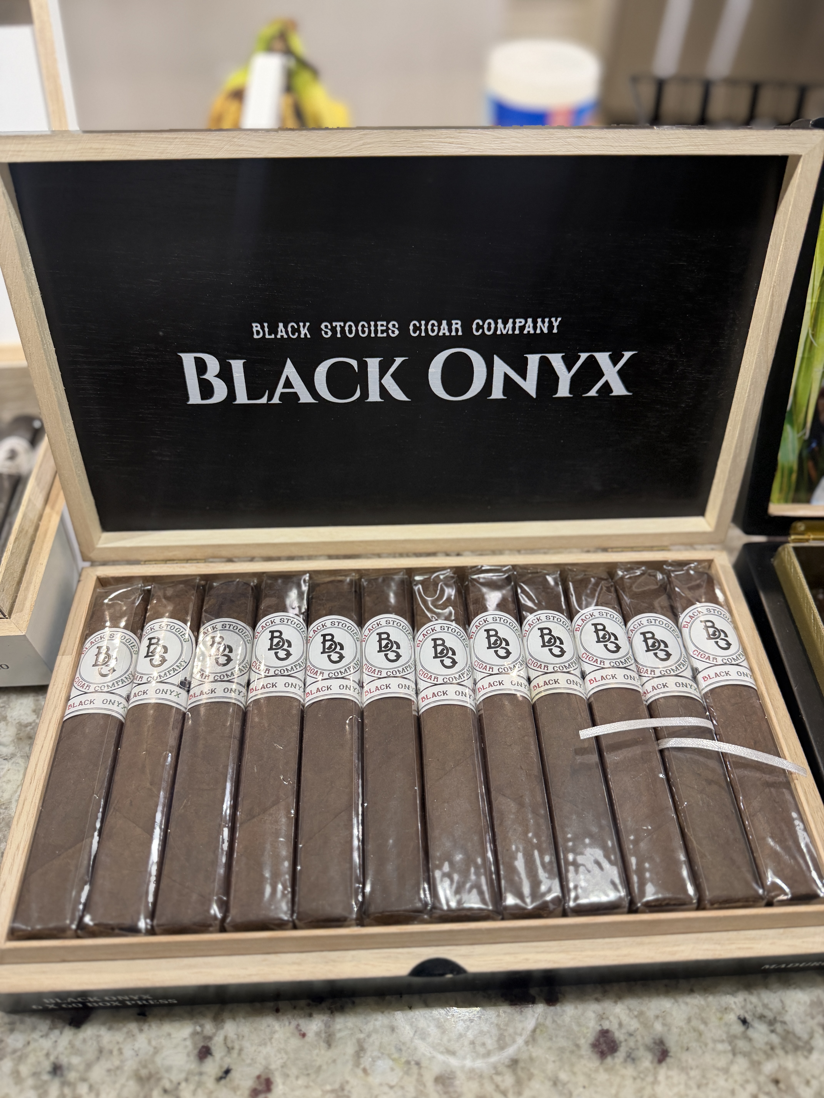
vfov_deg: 71.6
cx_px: 412
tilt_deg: -50.8
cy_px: 549
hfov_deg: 56.8
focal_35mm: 24
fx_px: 762
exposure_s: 1/60
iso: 200
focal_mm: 6.76
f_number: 1.78
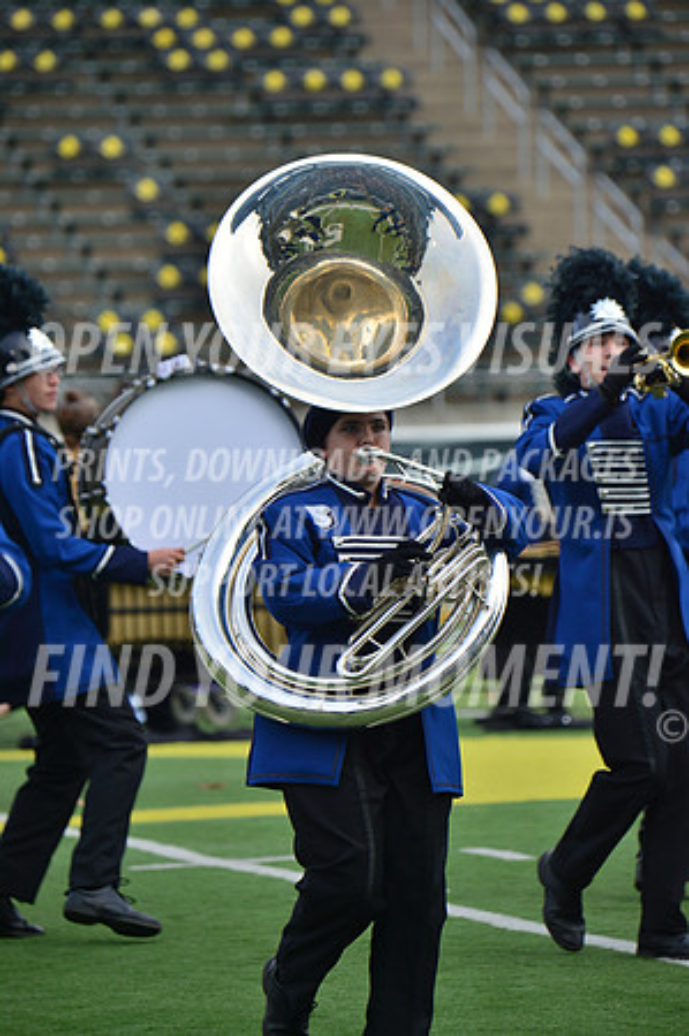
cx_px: 344
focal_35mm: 250
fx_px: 7193
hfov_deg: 5.5
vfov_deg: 8.2
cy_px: 518
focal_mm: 250
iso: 200
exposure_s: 1/1250
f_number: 5.6
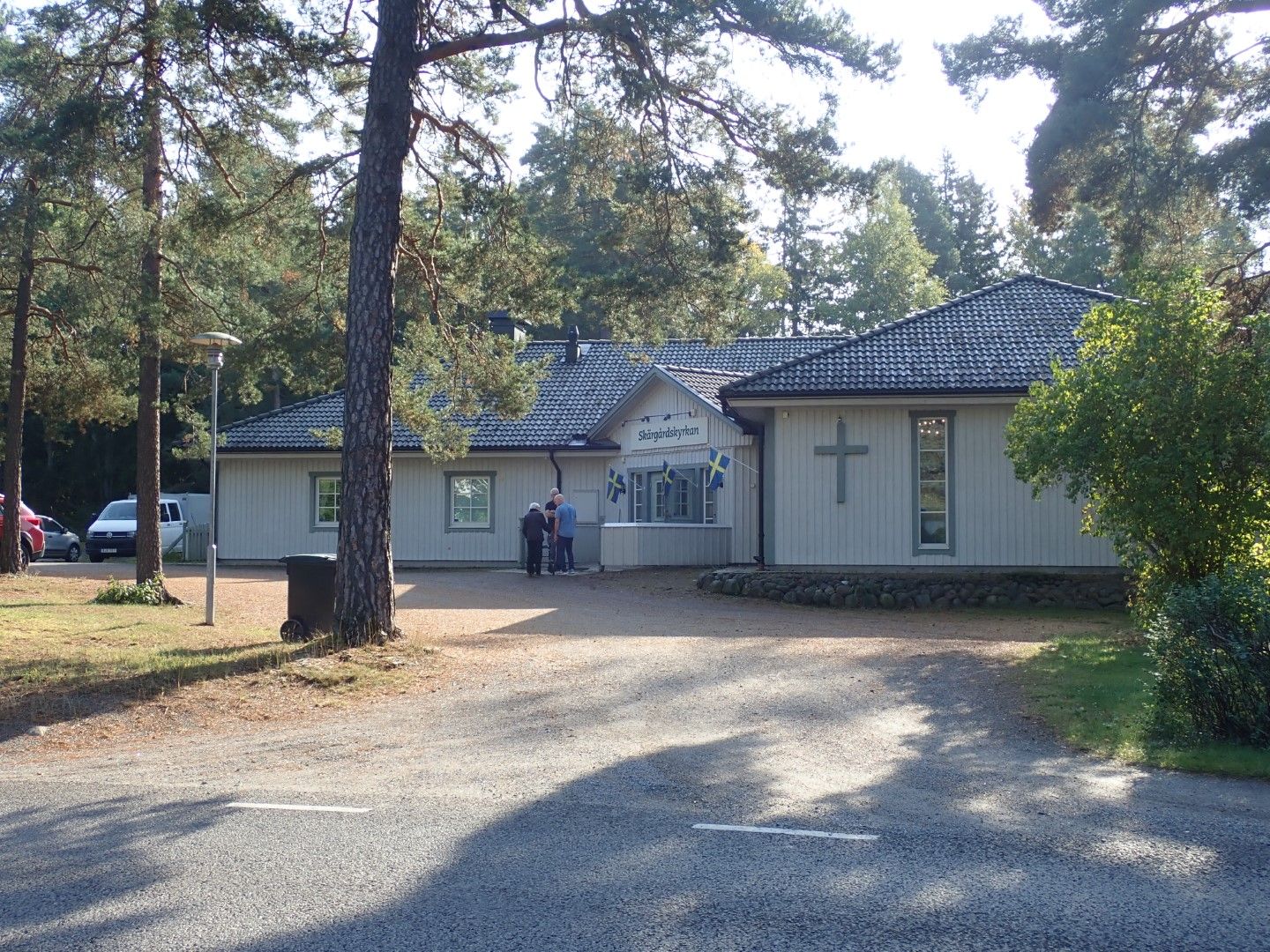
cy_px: 476
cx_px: 635
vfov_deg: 36.0
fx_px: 1468
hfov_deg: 46.8
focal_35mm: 40
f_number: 4
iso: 100
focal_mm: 7.34
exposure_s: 1/160
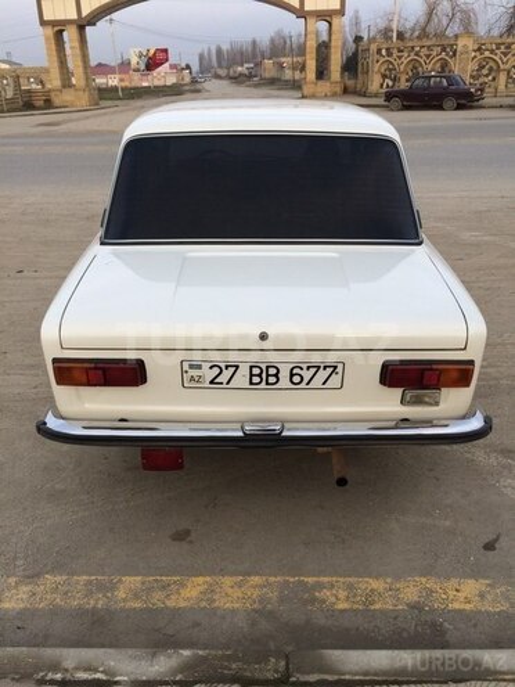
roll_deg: +2.7
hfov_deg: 48.2
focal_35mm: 29
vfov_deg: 61.7
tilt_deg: -25.4
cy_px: 344
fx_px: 575
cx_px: 258
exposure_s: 1/260
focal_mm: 4.15
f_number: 2.2
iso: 32
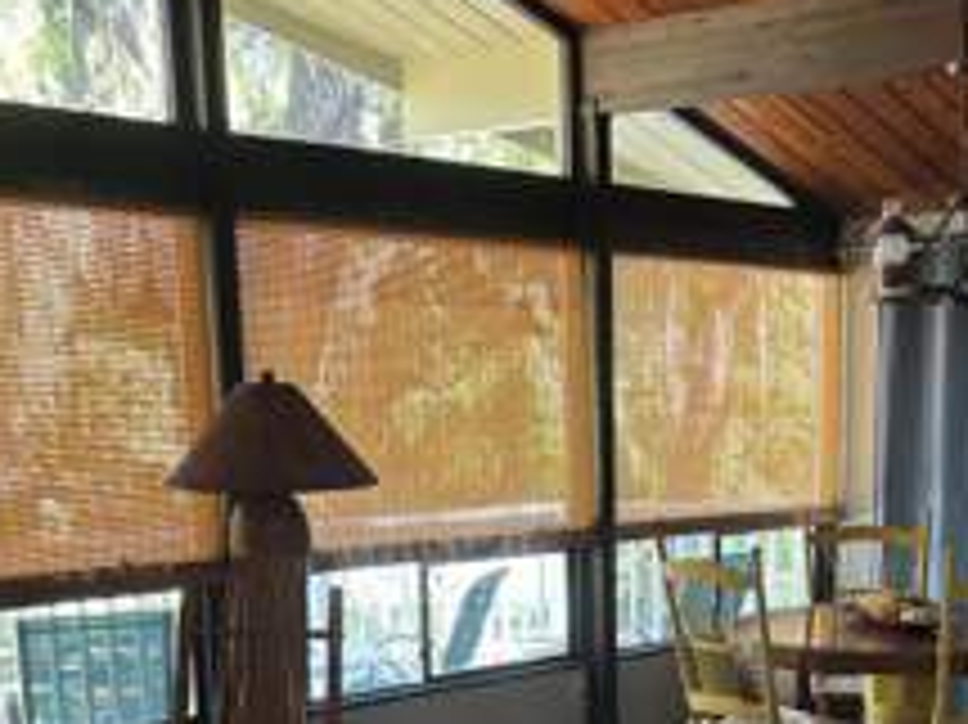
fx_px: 1621
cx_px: 738
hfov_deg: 32.6
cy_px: 688
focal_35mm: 58
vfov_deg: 24.3
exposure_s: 1/71
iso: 125
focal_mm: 5.96
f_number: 1.6
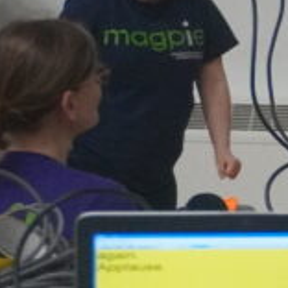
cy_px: 47
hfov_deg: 5.4
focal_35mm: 302
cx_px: 868
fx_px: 2843
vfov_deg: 5.8
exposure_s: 1/125
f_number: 5.6
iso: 6400
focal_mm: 36
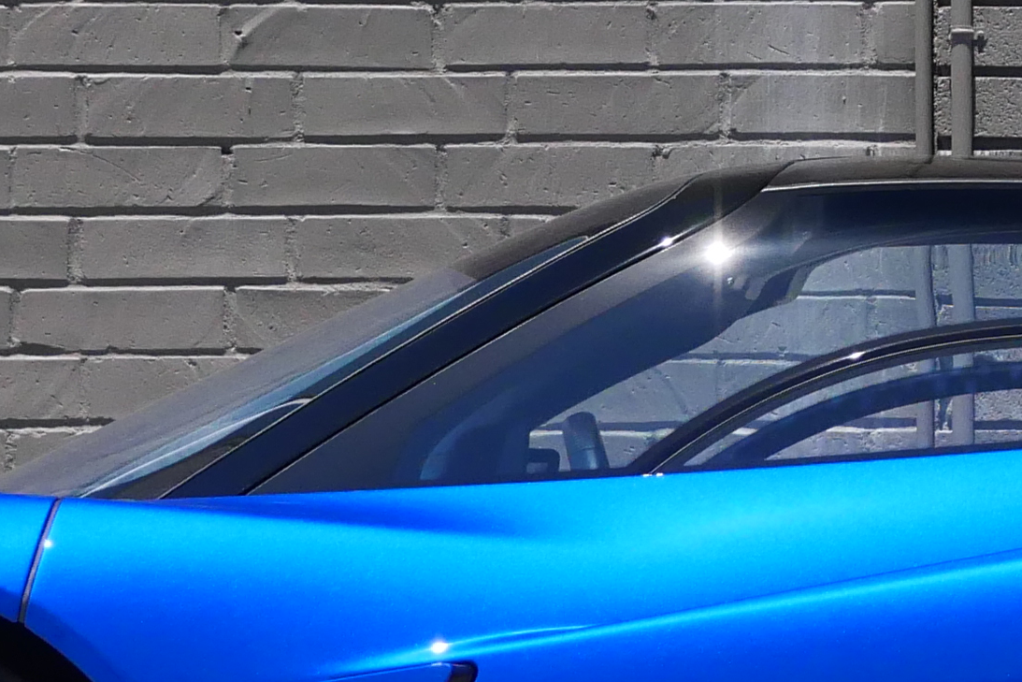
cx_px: 1224
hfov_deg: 5.8
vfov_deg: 3.9
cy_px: 64
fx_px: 9965
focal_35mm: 351
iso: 640
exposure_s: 1/800
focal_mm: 36
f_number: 5.3
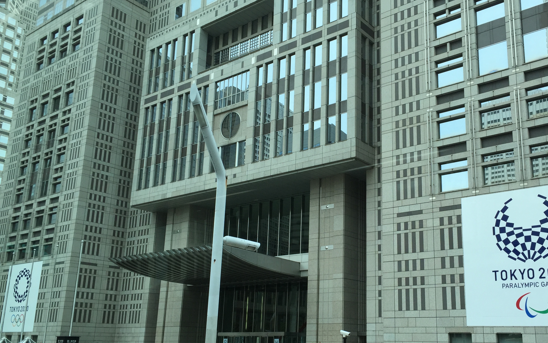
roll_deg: -2.3
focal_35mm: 37
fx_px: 553
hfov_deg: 52.4
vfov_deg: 34.3
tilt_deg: +15.4
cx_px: 330
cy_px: 202
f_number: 2.2
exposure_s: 1/377
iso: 32
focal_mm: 4.15
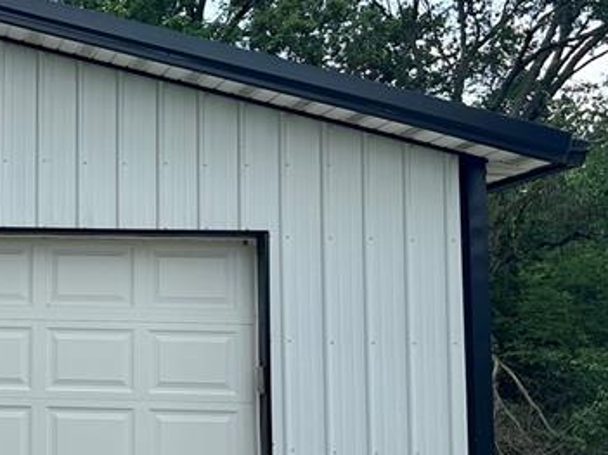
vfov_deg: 21.0
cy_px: 247
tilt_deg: +5.3
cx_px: -107
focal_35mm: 70
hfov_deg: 25.2
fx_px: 1229
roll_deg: +0.1
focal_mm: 6.86
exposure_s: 1/1812
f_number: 1.78
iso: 80
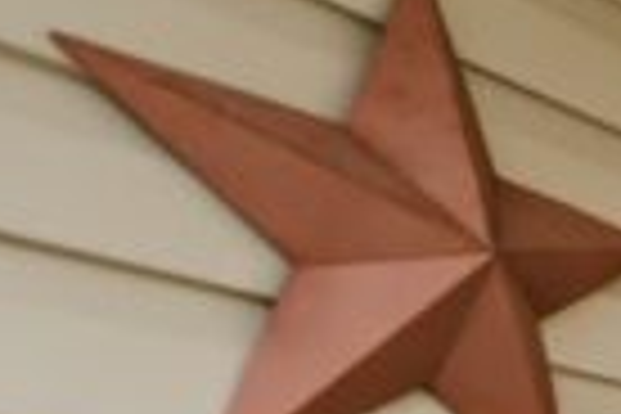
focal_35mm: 81
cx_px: 1611
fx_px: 1397
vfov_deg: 15.4
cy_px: 646
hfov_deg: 13.7
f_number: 7.1
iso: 800
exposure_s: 1/2000
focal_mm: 14
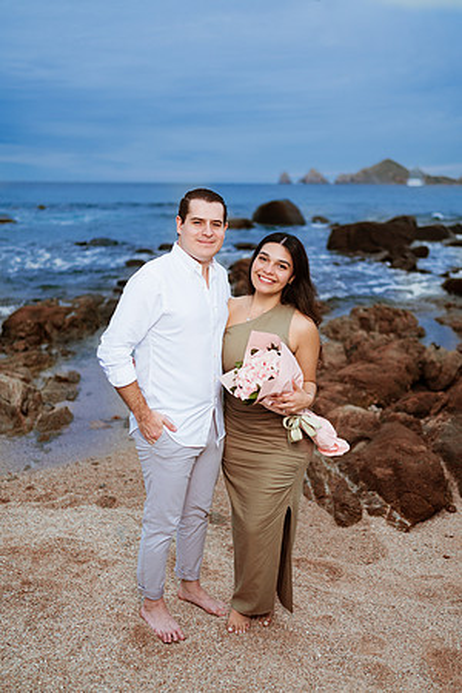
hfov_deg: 37.9
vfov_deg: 54.4
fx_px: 674
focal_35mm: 35
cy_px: 346
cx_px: 231
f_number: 1.8
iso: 100
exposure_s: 1/640
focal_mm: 35
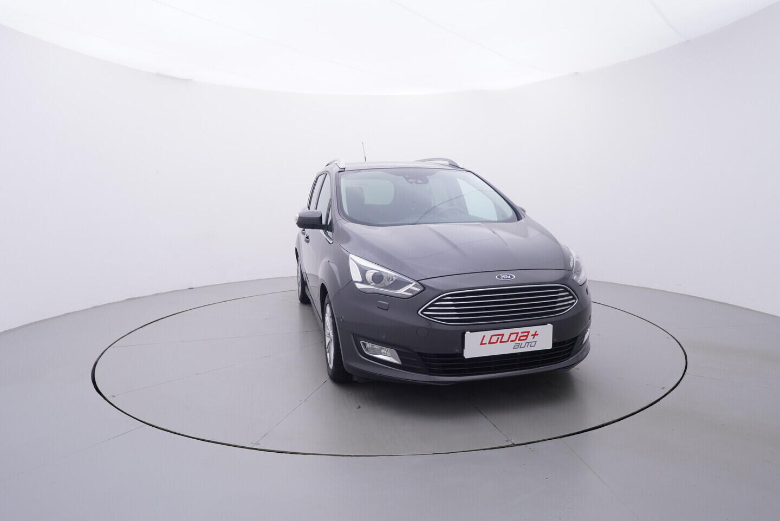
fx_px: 488
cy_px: 260
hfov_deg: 77.3
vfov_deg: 56.2
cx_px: 390
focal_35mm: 22
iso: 200
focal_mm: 15
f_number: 5
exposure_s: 1/80
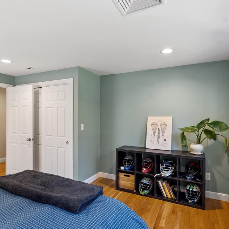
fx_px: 150
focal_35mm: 20
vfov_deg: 74.8
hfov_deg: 74.8
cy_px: 117
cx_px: 121
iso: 320
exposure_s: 1.3
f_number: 8
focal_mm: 10
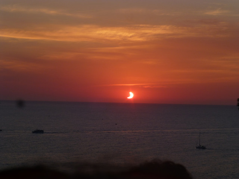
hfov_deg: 17.1
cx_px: 120
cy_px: 90
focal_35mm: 115
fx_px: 794
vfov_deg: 12.9
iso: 100
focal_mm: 20.6
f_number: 5.3
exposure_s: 1/80
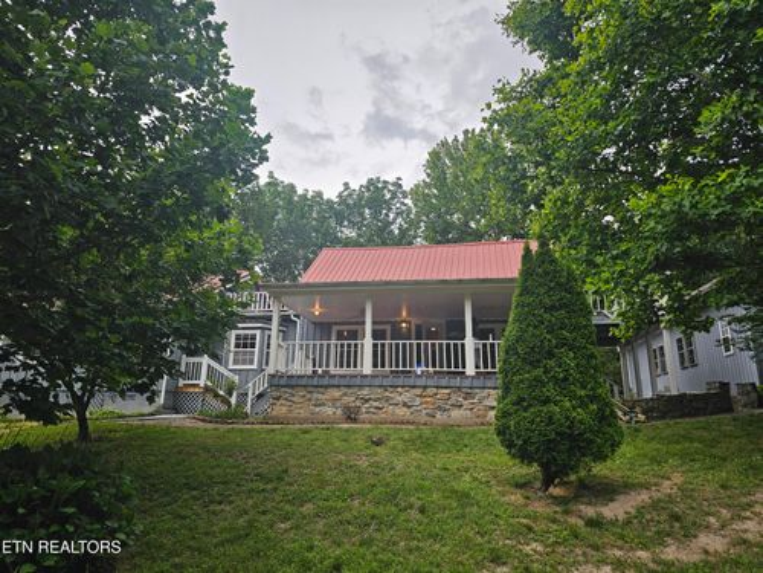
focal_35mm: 23
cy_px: 286
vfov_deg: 58.9
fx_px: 507
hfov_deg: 73.9
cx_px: 382
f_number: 1.7
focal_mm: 6.3
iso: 12
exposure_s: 1/180
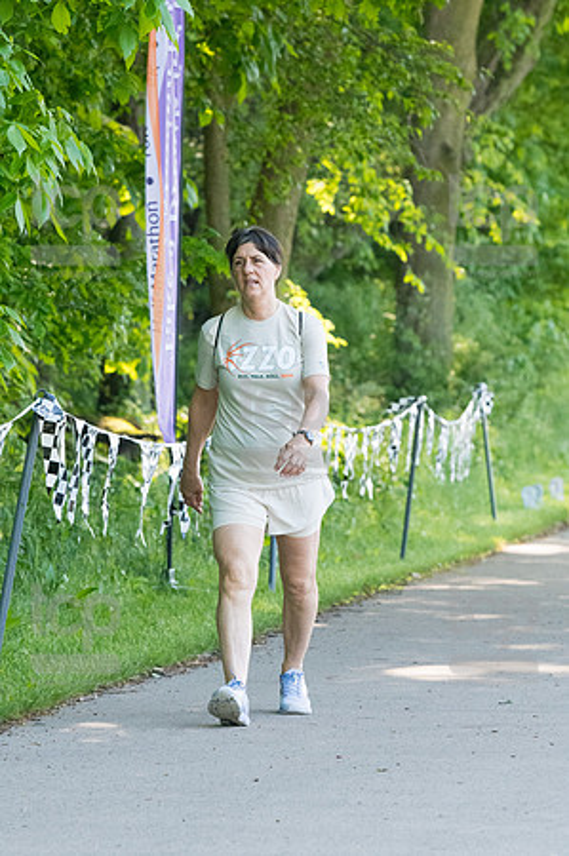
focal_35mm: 270
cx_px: 284
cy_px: 428
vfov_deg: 7.6
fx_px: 6416
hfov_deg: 5.1
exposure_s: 1/1250
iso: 3200
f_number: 5.6
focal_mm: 180
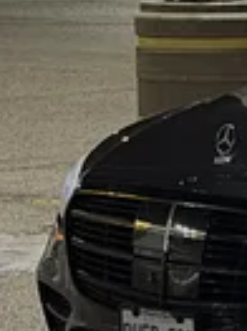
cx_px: 746
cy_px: 104
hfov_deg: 4.8
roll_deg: +0.0
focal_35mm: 294
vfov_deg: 6.7
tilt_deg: -5.2
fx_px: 2802
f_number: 1.78
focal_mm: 6.76
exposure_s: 1/24
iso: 640
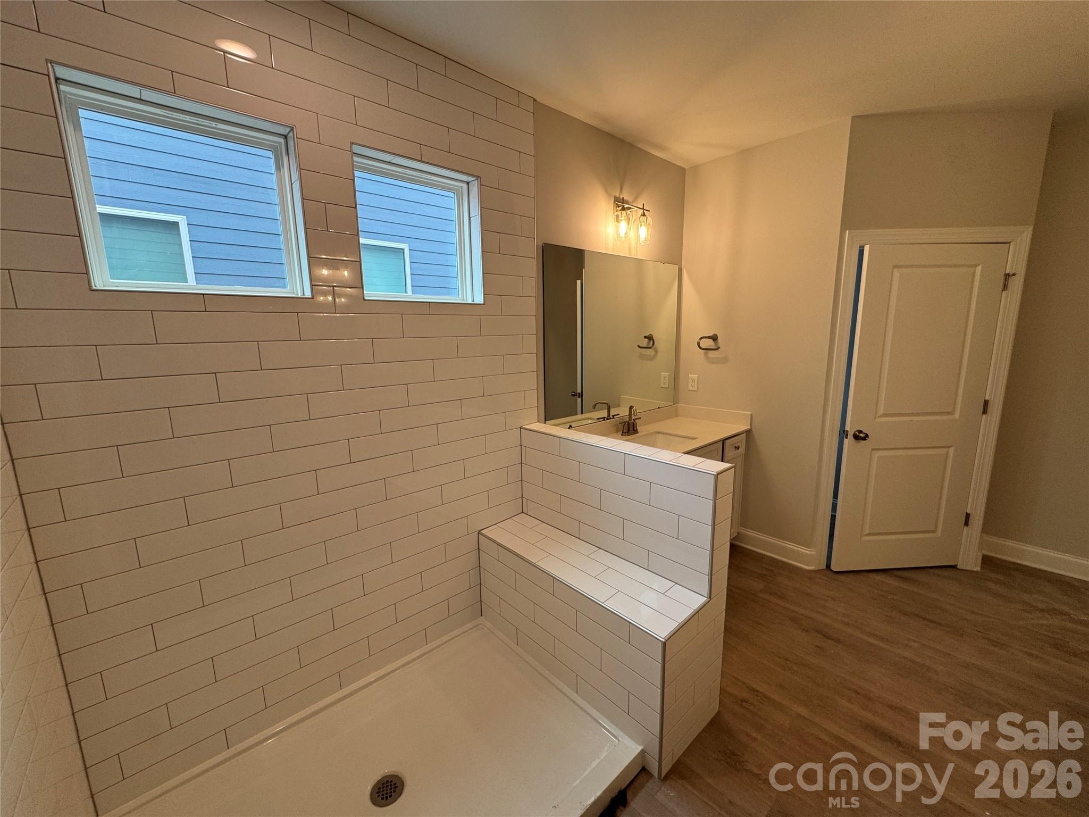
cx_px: 544
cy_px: 408
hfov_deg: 102.1
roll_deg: +1.0
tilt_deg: -10.0
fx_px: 440
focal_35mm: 14
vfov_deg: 85.7
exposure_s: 1/120
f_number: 2.2
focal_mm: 2.22
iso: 80
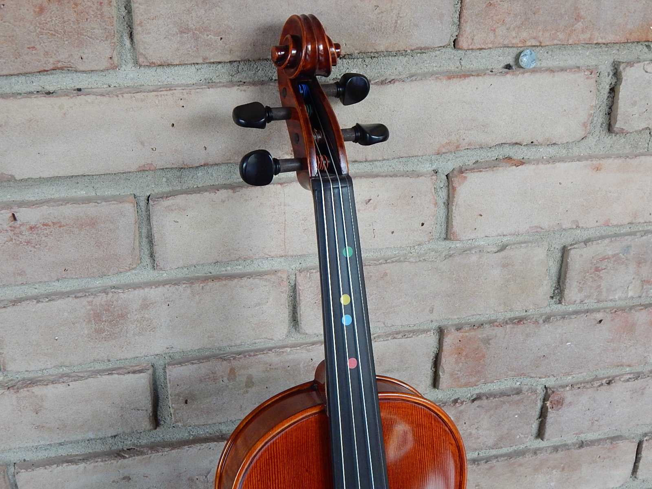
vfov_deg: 33.6
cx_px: 326
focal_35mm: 43
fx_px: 810
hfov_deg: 43.9
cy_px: 244
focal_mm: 7.7
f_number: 3.6
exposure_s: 1/50
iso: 400
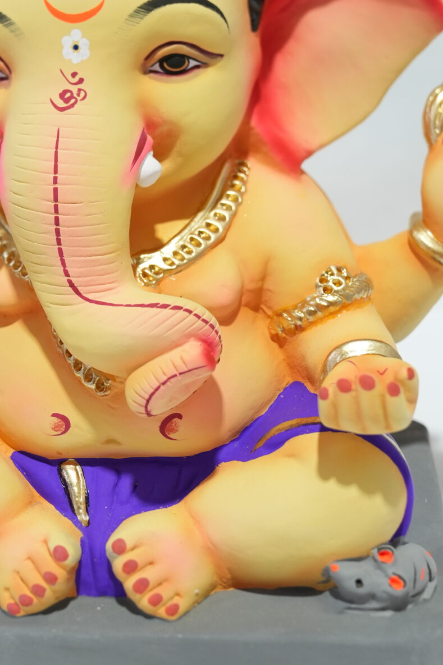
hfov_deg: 14.6
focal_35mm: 93
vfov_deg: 21.8
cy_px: 226
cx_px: 106
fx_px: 1717
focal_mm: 43
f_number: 3.5
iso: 800
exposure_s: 1/200
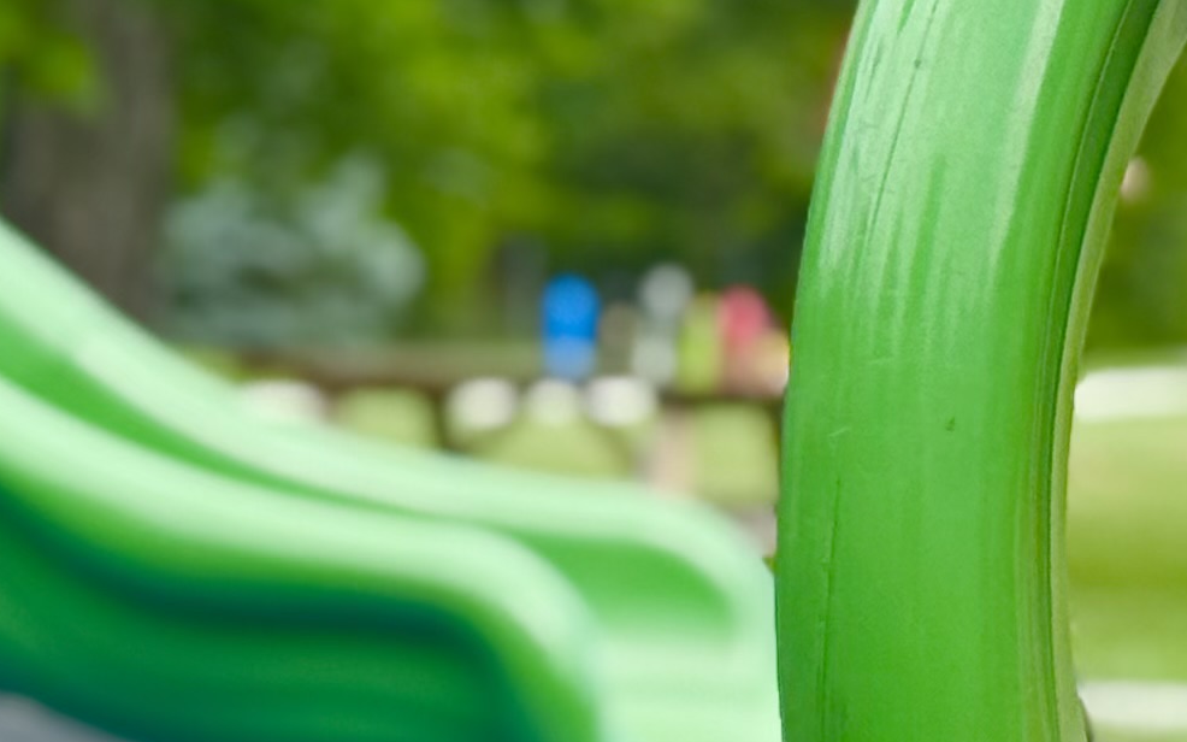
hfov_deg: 9.9
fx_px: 6728
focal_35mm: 208
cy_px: 529
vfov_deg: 6.3
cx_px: 1552
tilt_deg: -2.4
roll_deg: -1.8
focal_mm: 6.76
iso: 100
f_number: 1.78
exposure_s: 1/1456
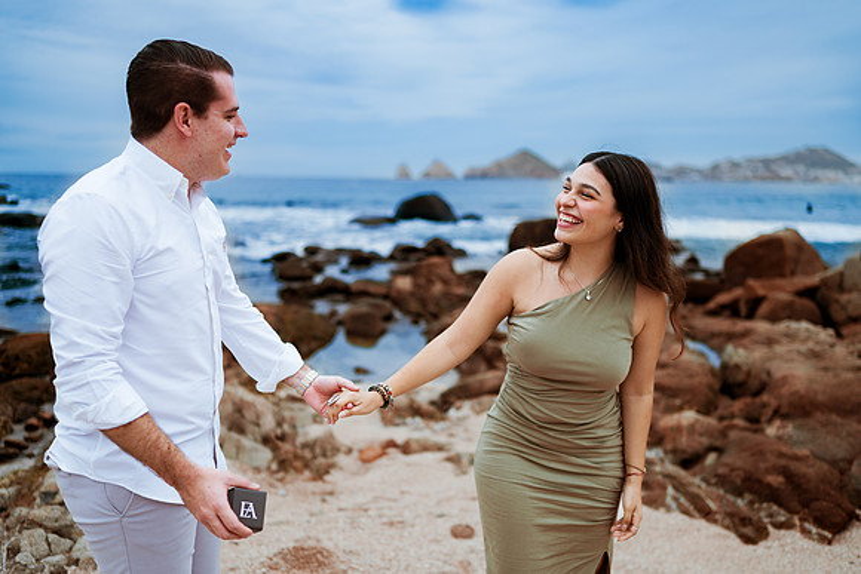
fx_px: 837
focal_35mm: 35
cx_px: 430
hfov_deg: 54.4
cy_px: 287
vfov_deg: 37.9
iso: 80
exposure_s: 1/800
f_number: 1.8
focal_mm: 35
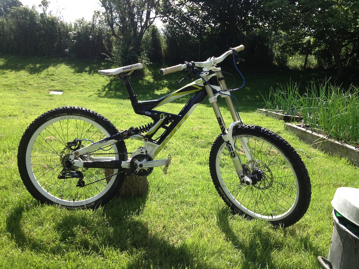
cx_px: 180
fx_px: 363
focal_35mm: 35
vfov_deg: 40.7
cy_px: 134
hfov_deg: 52.6
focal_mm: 4.28
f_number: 2.4
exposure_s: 1/681
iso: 50
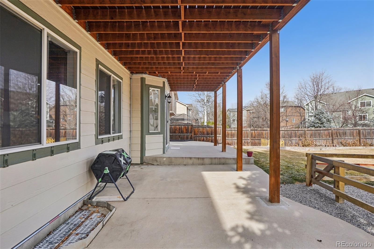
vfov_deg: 67.4
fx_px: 187
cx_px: 187
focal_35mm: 18
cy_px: 124
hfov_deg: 90.0
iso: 100
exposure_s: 1/80
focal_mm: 12
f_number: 8
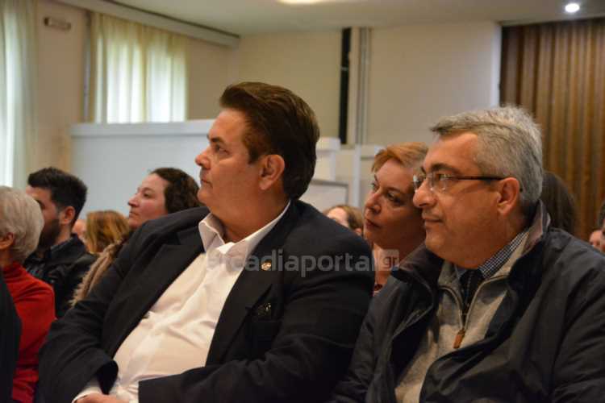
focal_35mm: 93
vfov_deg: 14.7
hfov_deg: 21.9
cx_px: 302
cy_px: 202
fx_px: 1563
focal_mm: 62
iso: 6400
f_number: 5.3
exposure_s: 1/50
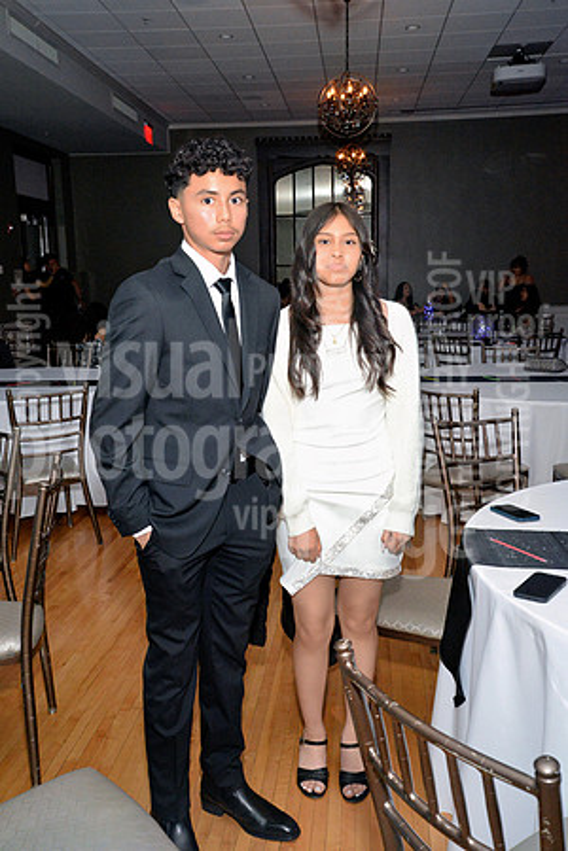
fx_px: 852
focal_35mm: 36
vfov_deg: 53.1
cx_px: 284
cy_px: 426
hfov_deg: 36.9
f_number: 8
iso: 6400
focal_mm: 36
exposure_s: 1/80
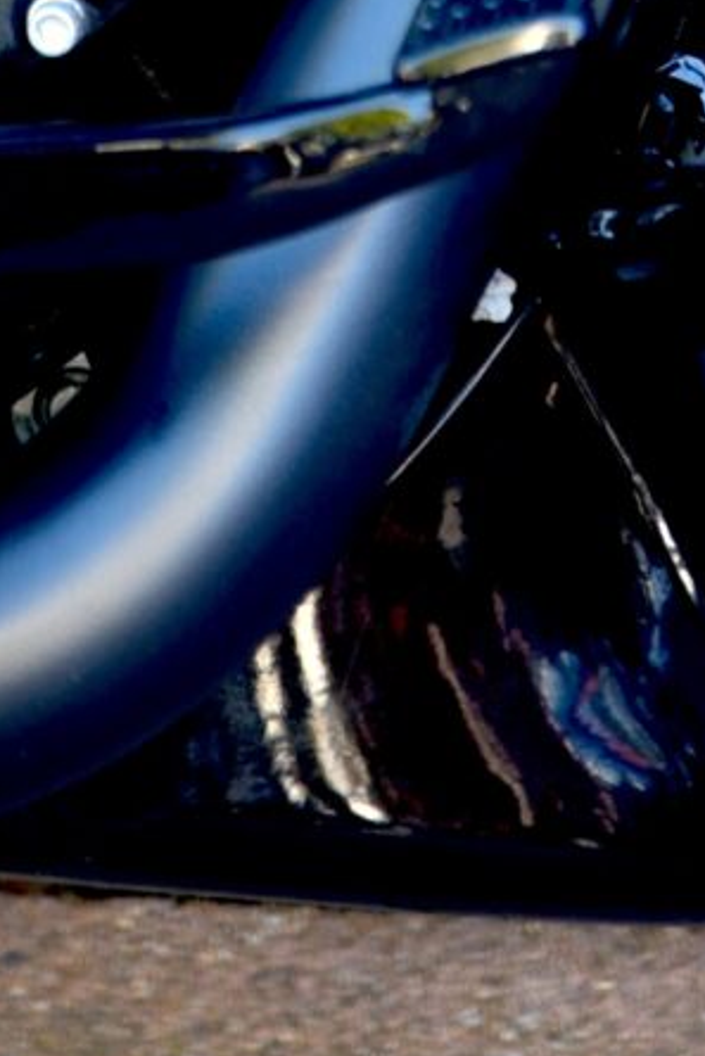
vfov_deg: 4.9
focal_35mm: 403
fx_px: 11828
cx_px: 462
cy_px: -1763
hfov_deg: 3.4
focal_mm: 70
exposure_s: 1/30
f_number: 2.8
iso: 100
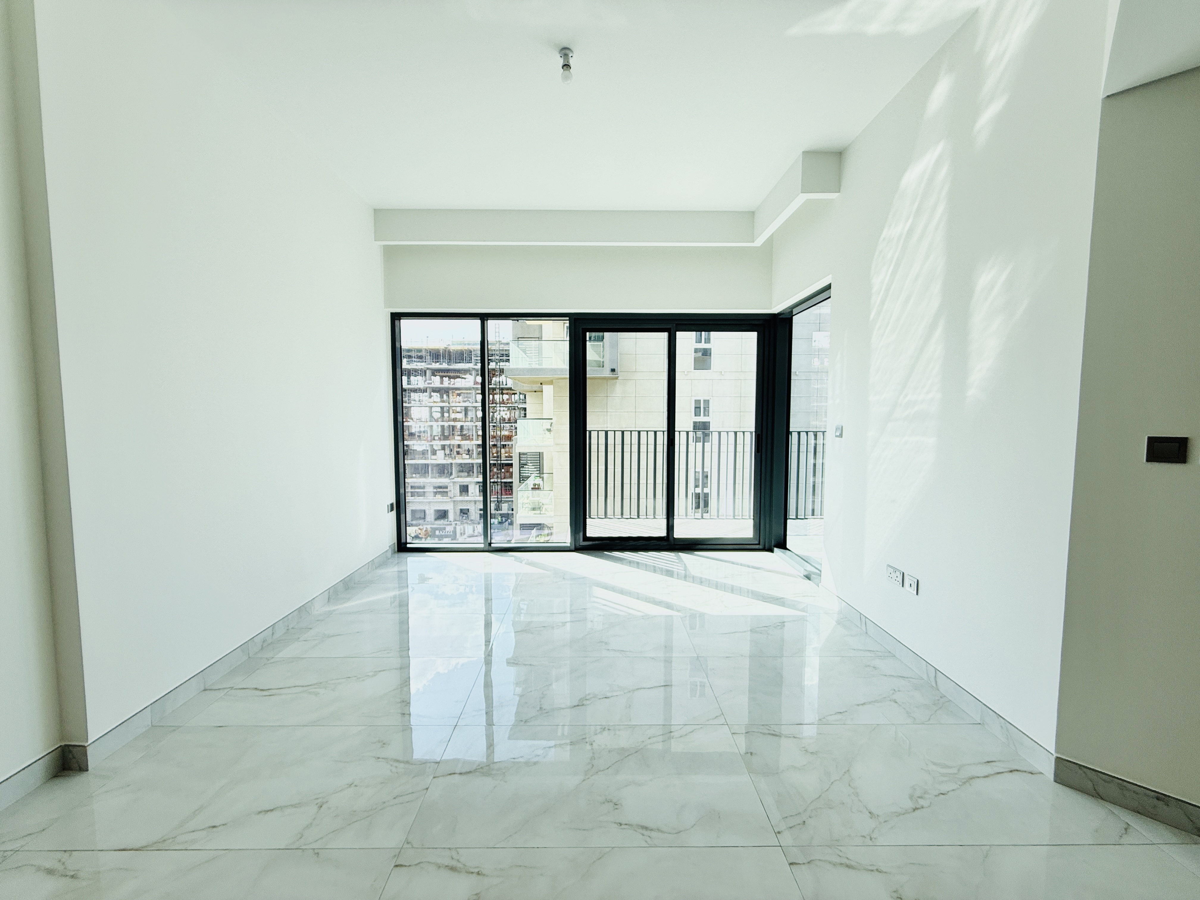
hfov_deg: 102.1
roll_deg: +0.0
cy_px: 450
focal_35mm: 14
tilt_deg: -3.3
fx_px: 485
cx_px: 600
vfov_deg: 85.7
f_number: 2.2
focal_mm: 2.22
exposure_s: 1/280
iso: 50
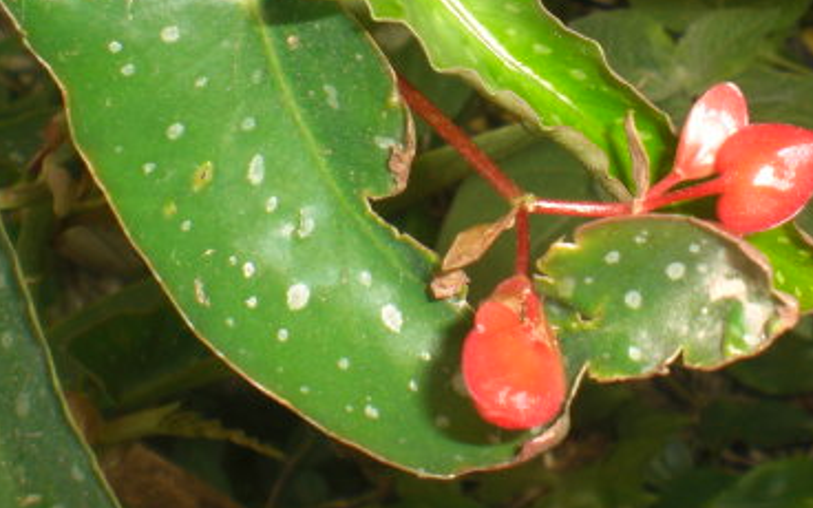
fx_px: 1551
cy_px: -15
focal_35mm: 70
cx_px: 583
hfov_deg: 29.0
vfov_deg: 18.1
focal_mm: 6.3
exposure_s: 1/80
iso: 50
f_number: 4.4
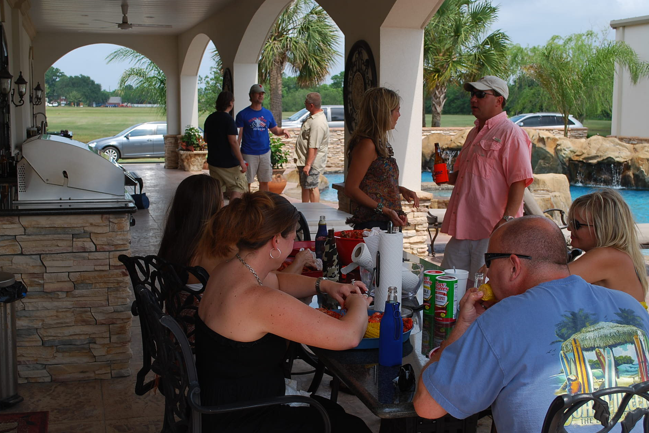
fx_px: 883
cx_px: 321
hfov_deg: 40.3
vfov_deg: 27.5
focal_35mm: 49
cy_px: 214
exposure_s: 1/200
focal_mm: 32
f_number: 7.1
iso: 100
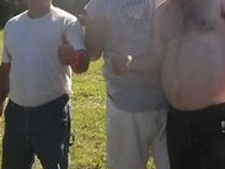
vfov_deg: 24.5
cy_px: 44
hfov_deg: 32.7
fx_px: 383
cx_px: 118
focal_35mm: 59
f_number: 8.9
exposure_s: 1/100
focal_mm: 4.9
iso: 80
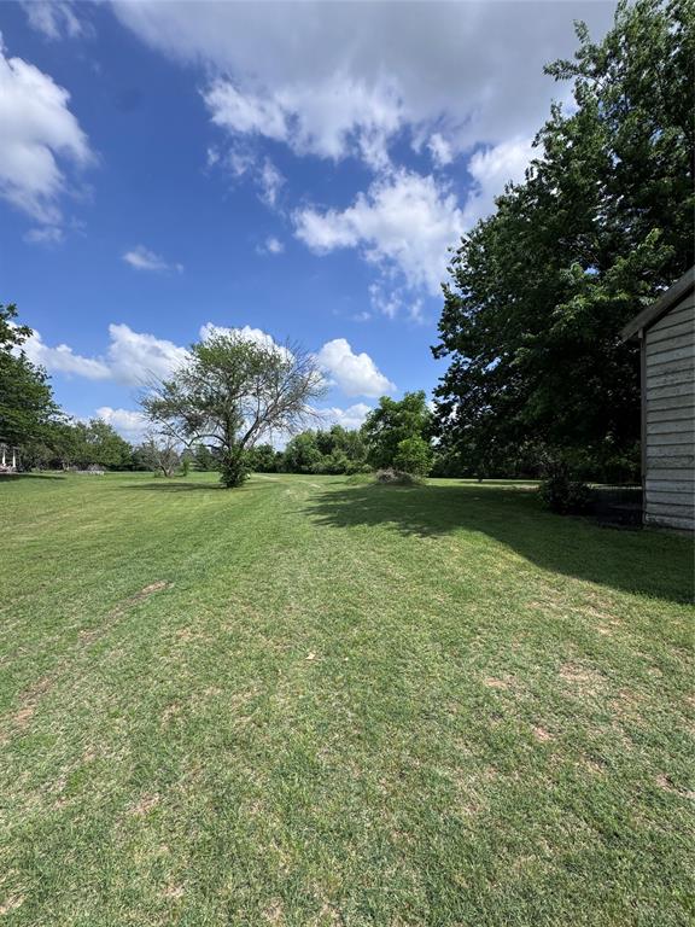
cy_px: 464
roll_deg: +1.5
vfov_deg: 102.1
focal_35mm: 14
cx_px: 348
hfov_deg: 85.7
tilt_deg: +0.1
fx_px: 375
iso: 50
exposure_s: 1/2342
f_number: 2.2
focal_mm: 2.22
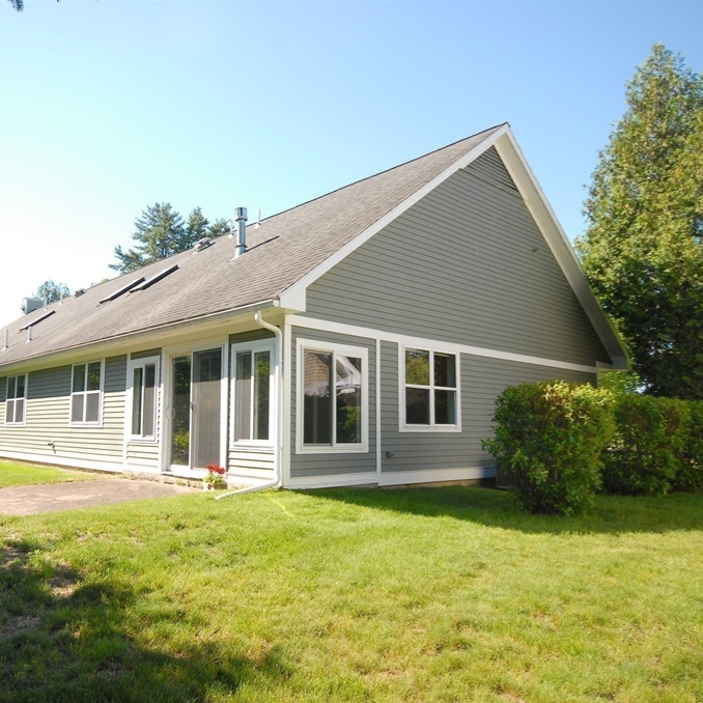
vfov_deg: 59.1
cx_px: 287
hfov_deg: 58.7
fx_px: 620
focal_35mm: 27
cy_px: 355
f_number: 8
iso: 200
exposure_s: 1/125
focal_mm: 14
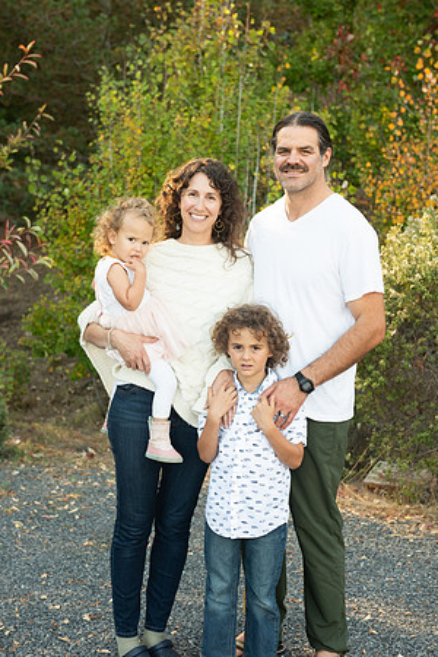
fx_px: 1131
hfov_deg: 21.9
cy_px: 328
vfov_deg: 32.4
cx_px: 219
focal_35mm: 62
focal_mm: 62
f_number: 4.5
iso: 640
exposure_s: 1/320
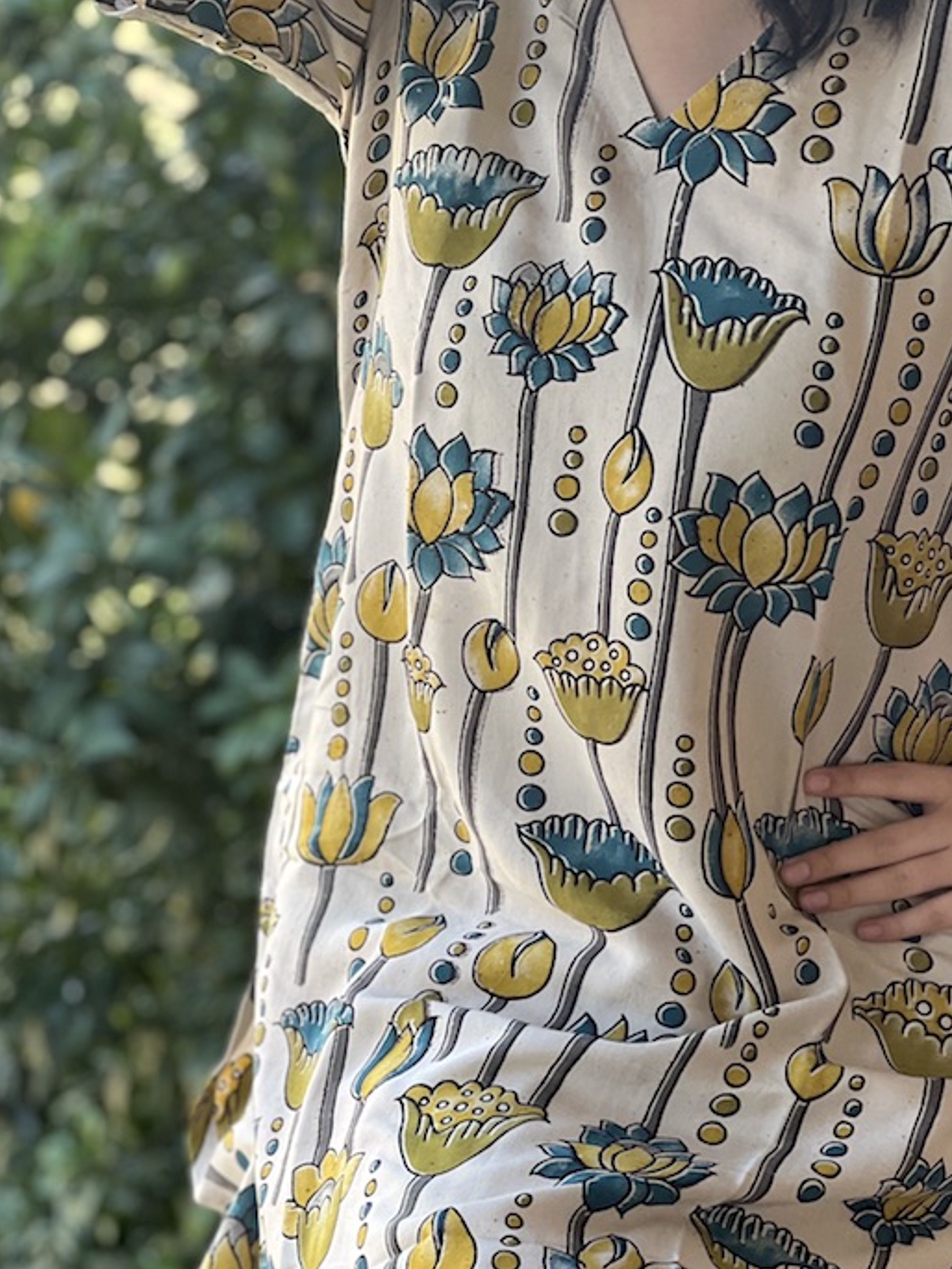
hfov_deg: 13.2
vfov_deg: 17.6
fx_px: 4106
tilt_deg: -16.5
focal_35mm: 112
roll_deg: -2.0
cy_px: 721
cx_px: 555
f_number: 2.8
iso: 100
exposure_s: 1/121
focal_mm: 9
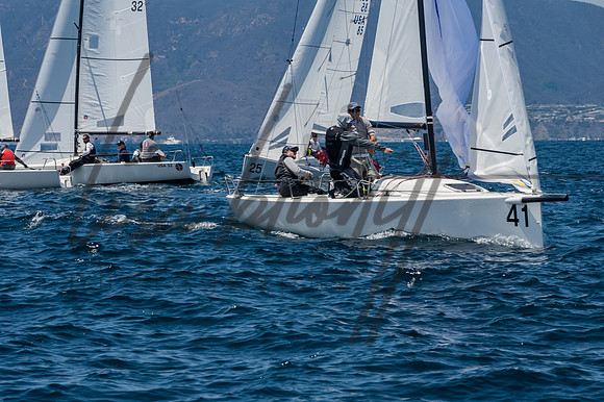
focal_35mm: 240
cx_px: 302
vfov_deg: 5.7
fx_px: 4024
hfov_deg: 8.6
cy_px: 201
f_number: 14
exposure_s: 1/1000
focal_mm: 160
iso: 640
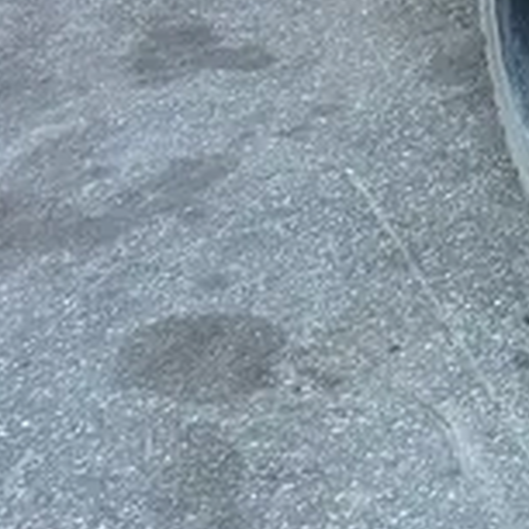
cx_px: 940
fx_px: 1902
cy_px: -213
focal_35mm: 110
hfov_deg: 14.1
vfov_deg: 14.9
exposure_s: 1/427
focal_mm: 5.7
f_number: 1.5
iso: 50
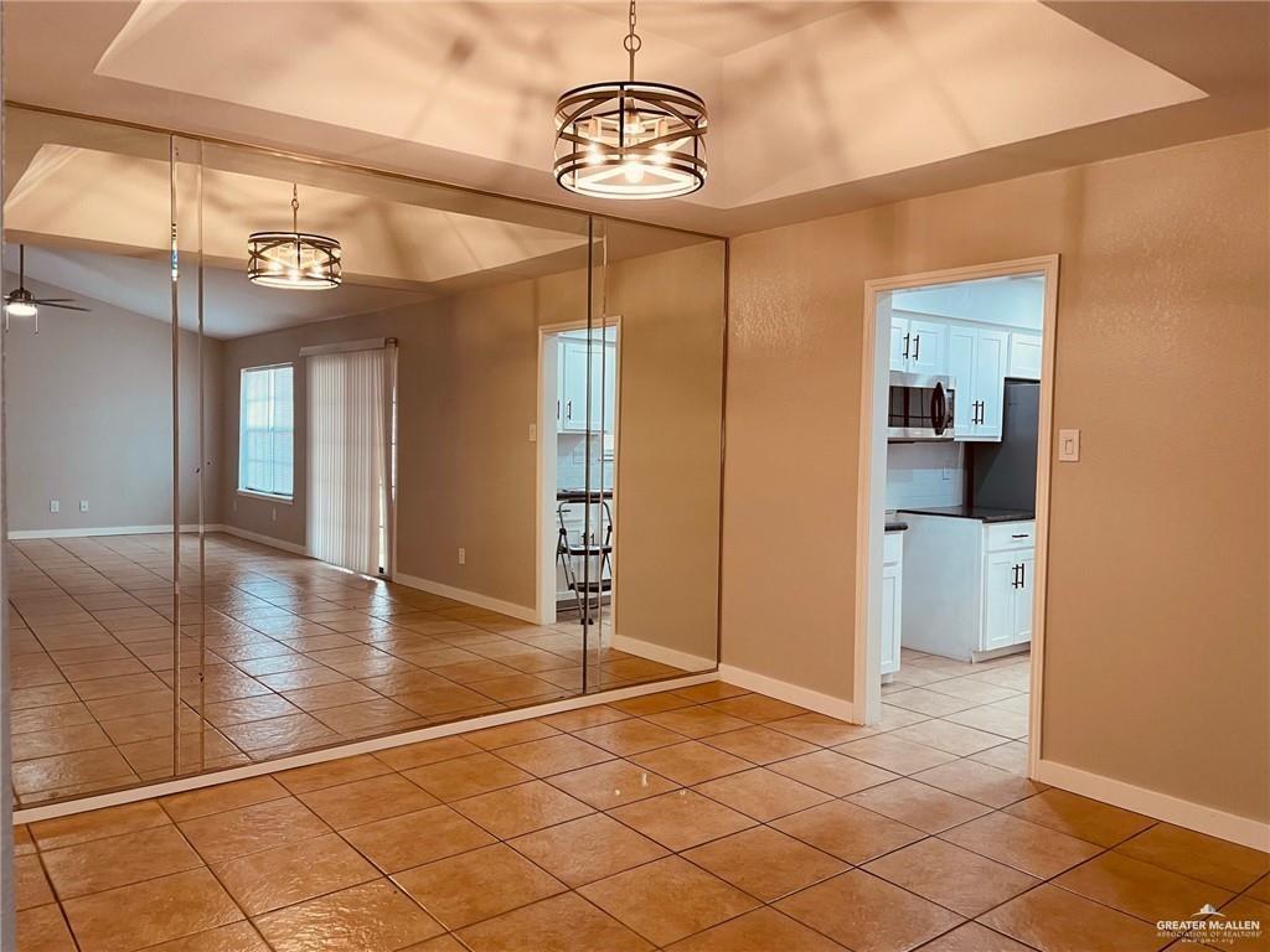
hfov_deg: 67.3
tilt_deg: -1.5
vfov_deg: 53.1
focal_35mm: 26
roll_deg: -1.4
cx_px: 635
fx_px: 954
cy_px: 476
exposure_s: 1/60
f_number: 1.6
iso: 80
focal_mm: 4.2
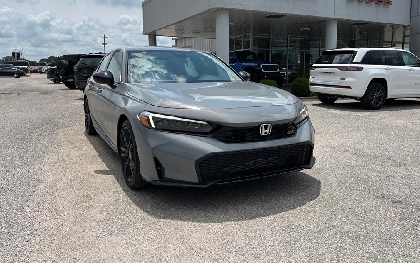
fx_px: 320
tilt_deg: -6.8
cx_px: 208
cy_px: 105
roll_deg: +0.2
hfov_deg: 66.5
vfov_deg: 44.3
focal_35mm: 28
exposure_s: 1/7463
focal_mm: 5.7
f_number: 1.5
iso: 50
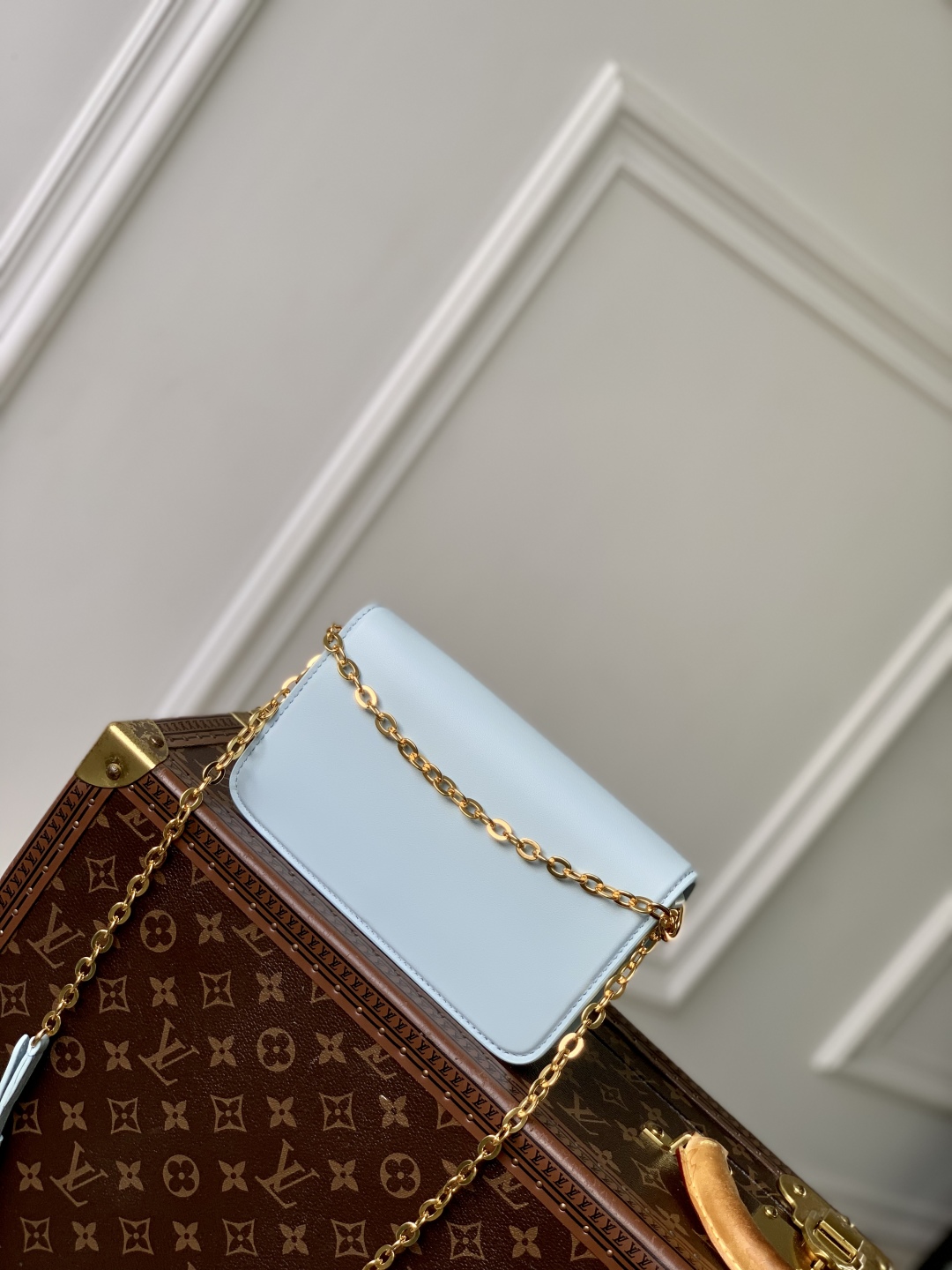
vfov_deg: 36.8
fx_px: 1907
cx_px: 476
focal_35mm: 52
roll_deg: -36.6
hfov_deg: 28.0
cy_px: 635
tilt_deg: -12.1
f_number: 2.4
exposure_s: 1/122
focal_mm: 6
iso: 20
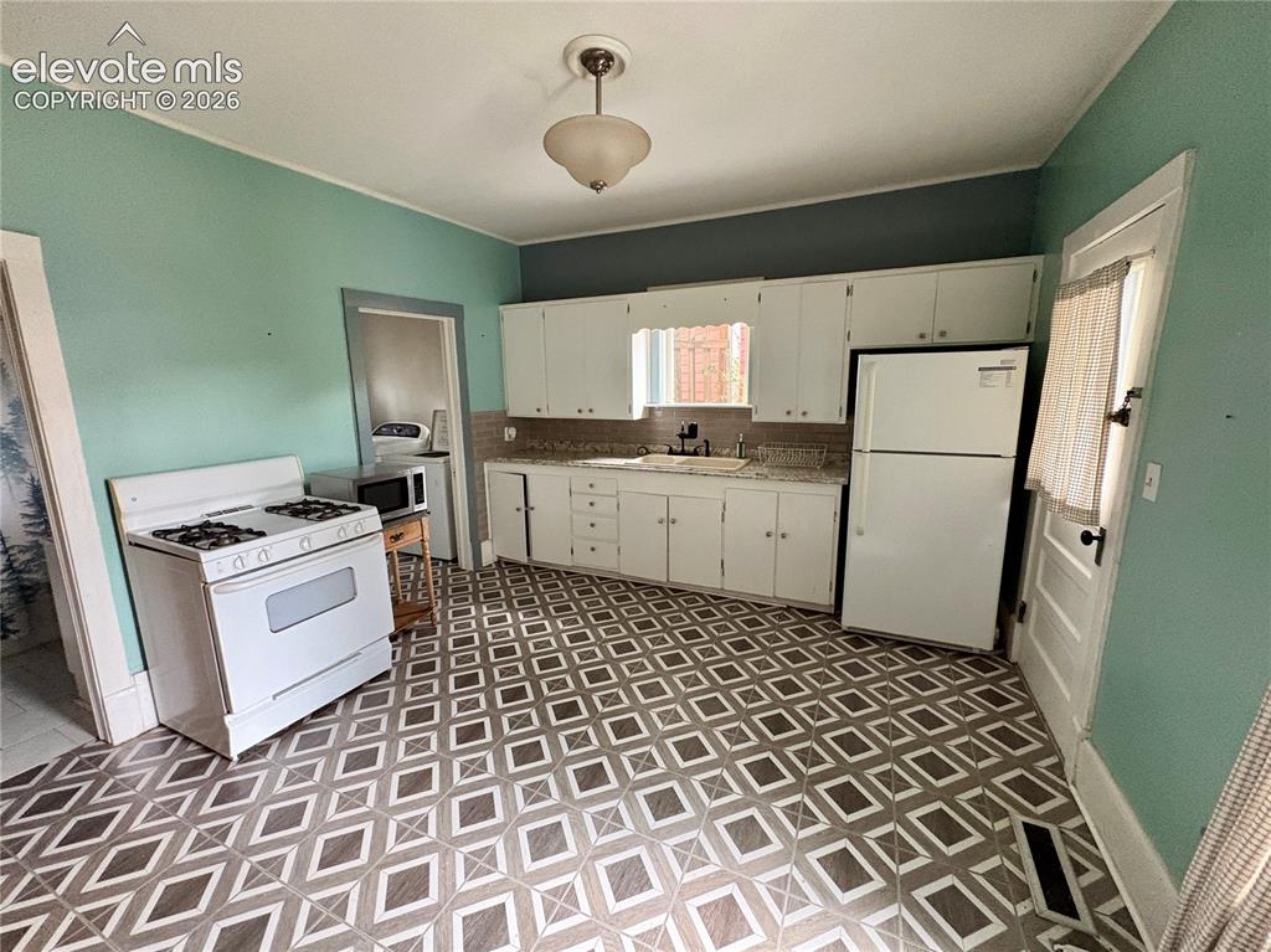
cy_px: 476
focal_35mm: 14
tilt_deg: -11.2
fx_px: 514
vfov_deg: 85.6
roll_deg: +1.1
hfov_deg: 102.1
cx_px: 636
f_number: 2.2
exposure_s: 1/60
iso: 640
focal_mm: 2.22
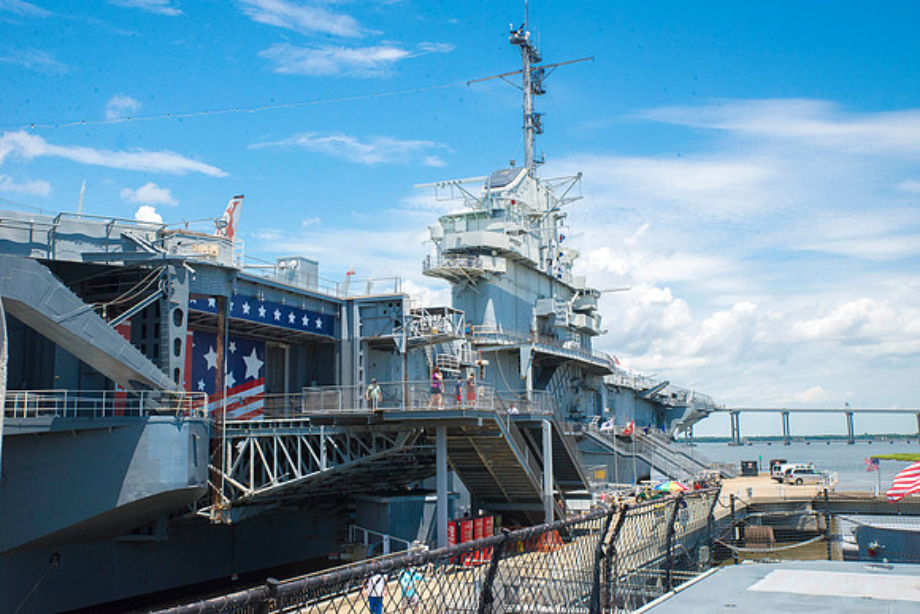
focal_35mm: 36
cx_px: 460
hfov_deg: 53.1
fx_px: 920
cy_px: 307
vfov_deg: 36.9
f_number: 18
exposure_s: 1/1250
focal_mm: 36
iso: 2500
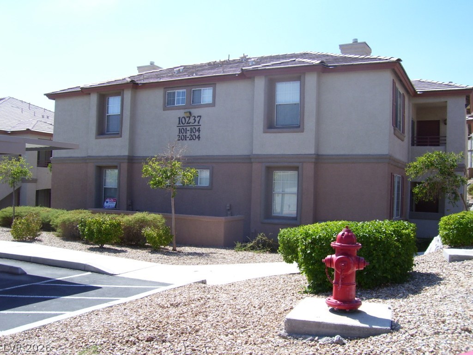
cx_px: 236
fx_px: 465
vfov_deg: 41.8
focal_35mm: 34
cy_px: 178
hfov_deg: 54.0
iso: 80
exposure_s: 1/350
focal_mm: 5.6
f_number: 4.8
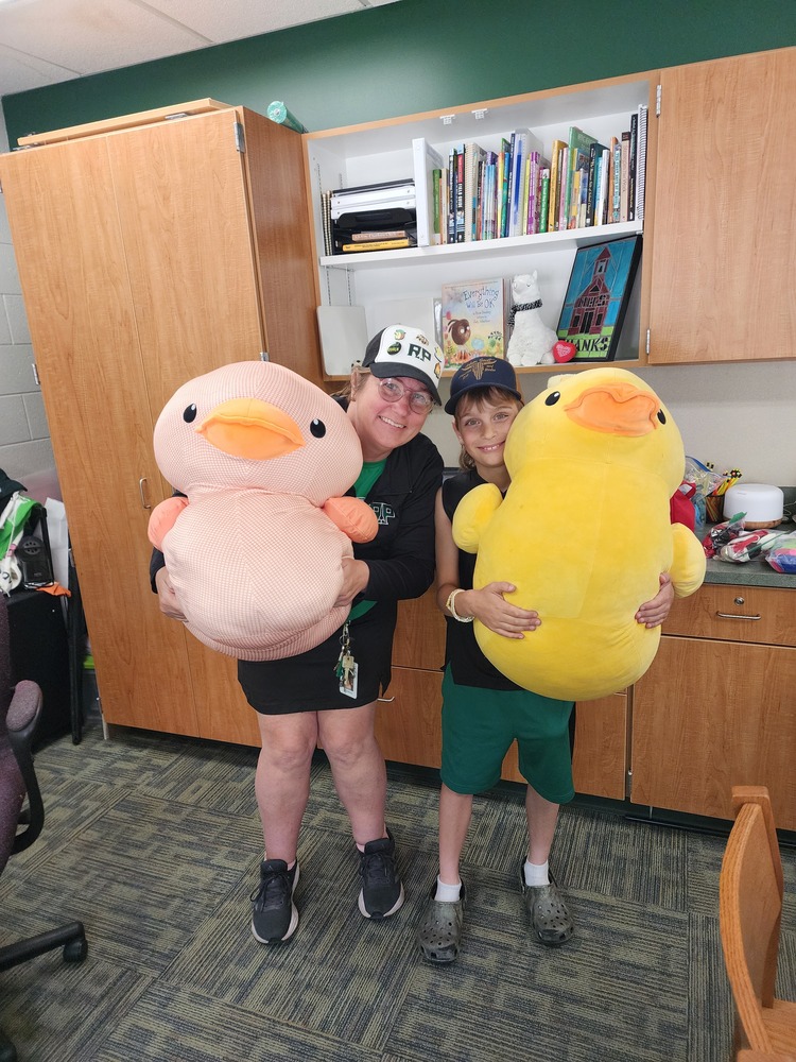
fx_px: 705
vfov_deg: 73.9
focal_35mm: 23
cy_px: 531
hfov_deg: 58.9
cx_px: 398
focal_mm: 6.4
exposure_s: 1/120
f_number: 1.8
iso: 250
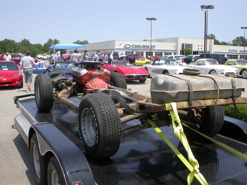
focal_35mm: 38
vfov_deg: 37.7
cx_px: 124
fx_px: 271
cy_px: 92
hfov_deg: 49.0
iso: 100
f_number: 6.7
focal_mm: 7.85
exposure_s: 1/341
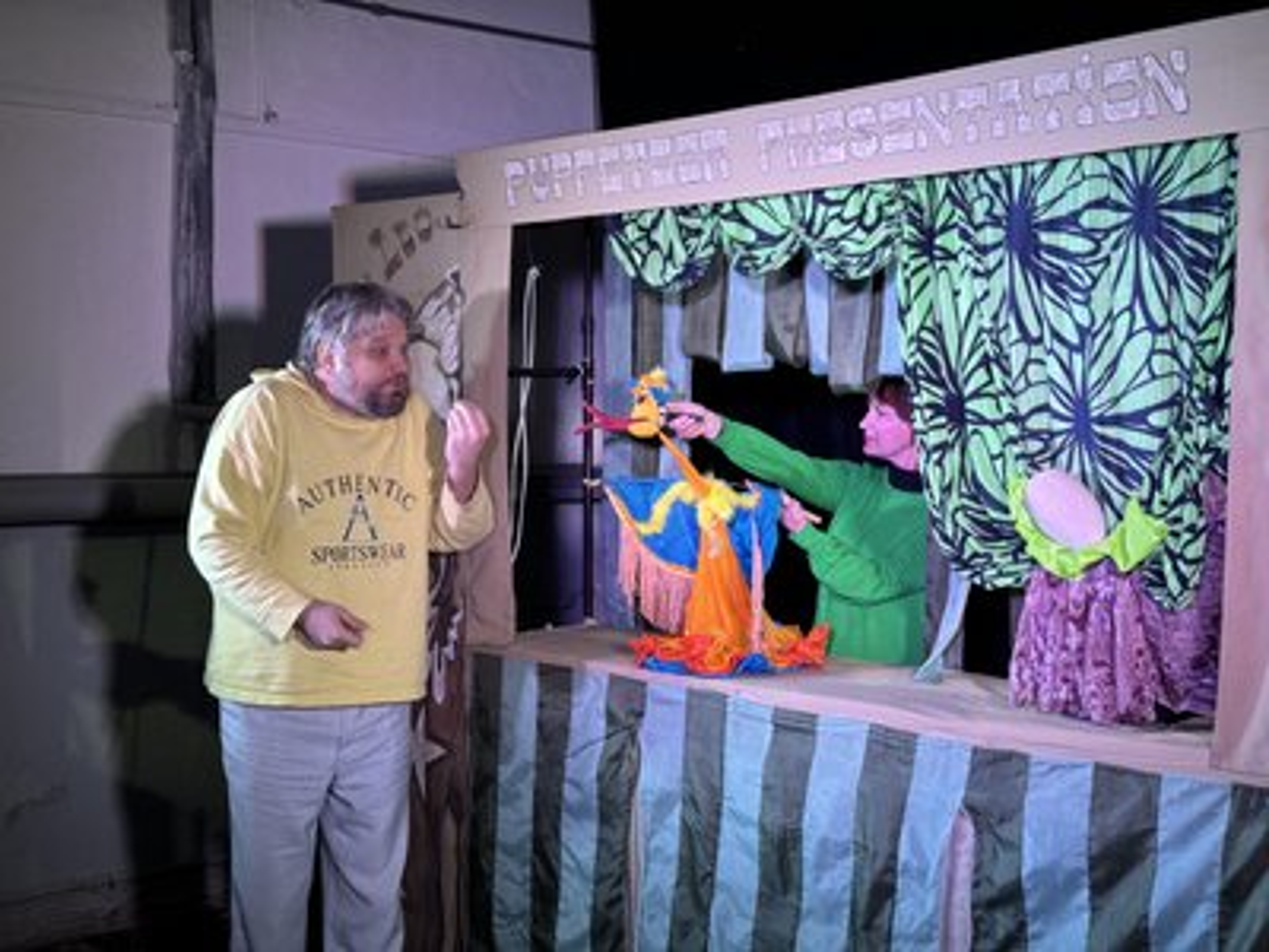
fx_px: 1760
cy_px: 476
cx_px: 634
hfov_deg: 39.7
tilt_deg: -2.3
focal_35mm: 48
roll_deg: +0.1
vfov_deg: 30.3
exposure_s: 1/111
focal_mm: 6.76
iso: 80
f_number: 1.78
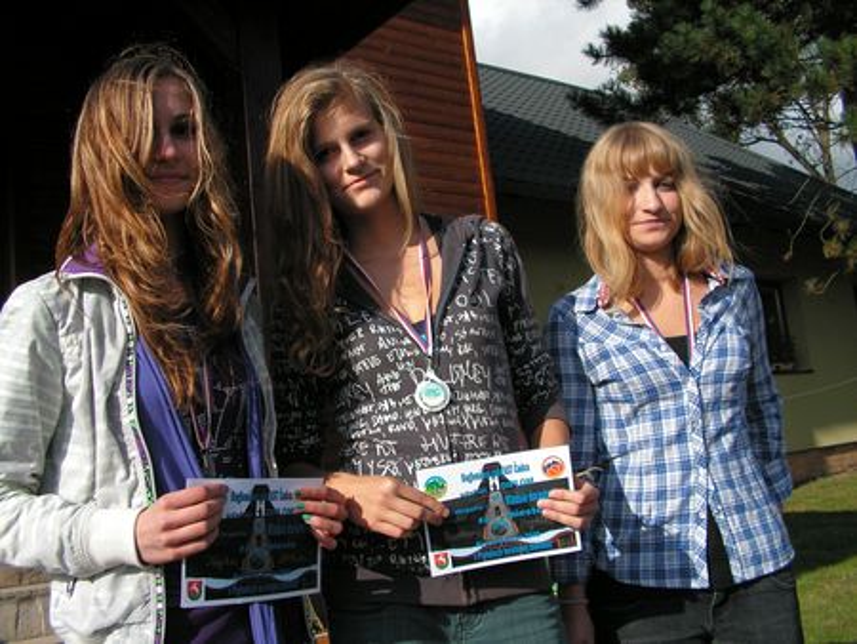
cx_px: 428
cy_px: 322
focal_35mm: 36
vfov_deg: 39.7
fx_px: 892
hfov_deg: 51.3
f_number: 3.2
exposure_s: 1/800
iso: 50
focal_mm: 6
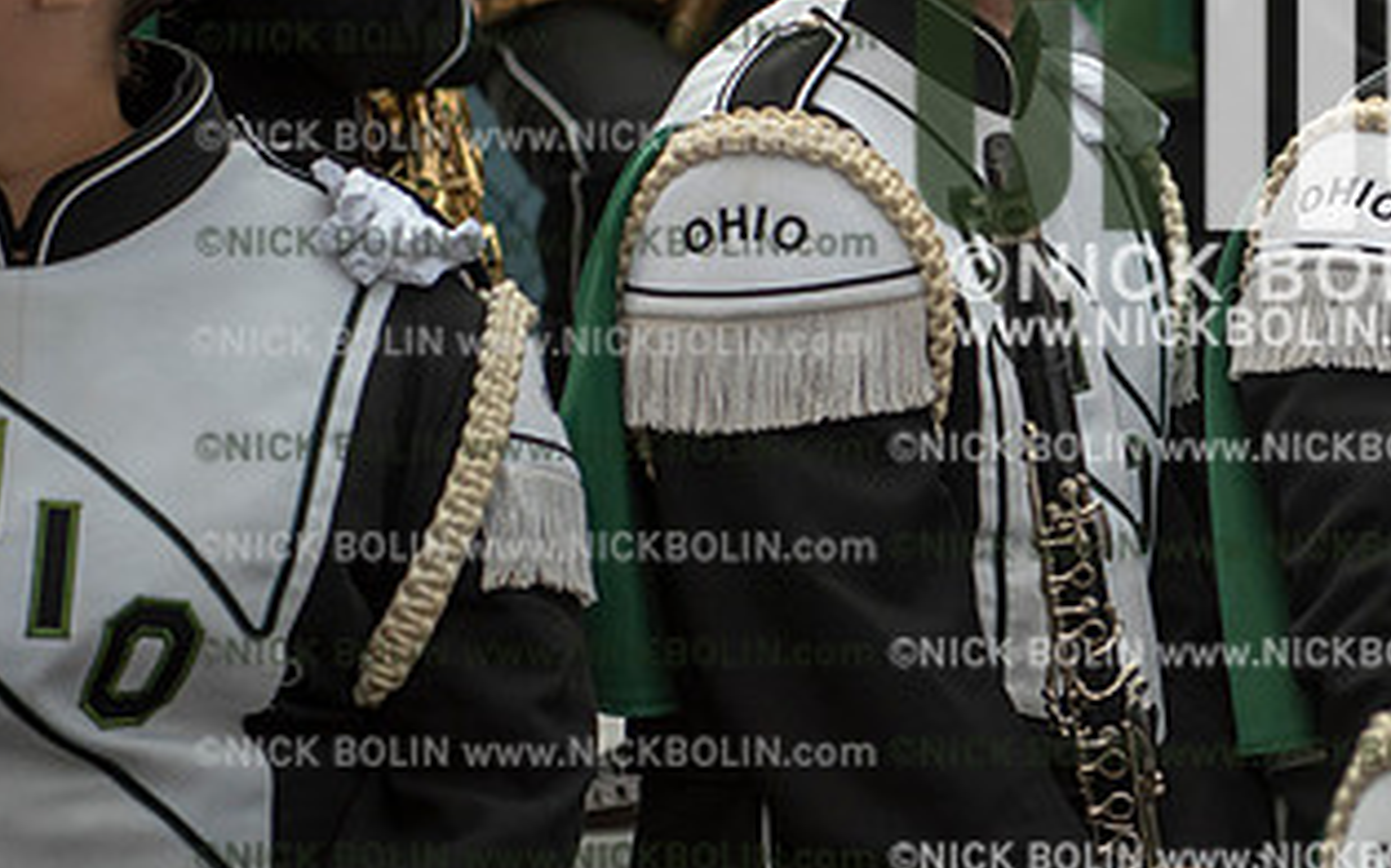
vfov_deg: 9.9
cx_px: 1227
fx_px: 5002
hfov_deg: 15.7
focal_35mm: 132
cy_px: 140
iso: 800
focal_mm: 70
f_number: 3.2
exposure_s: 1/1250
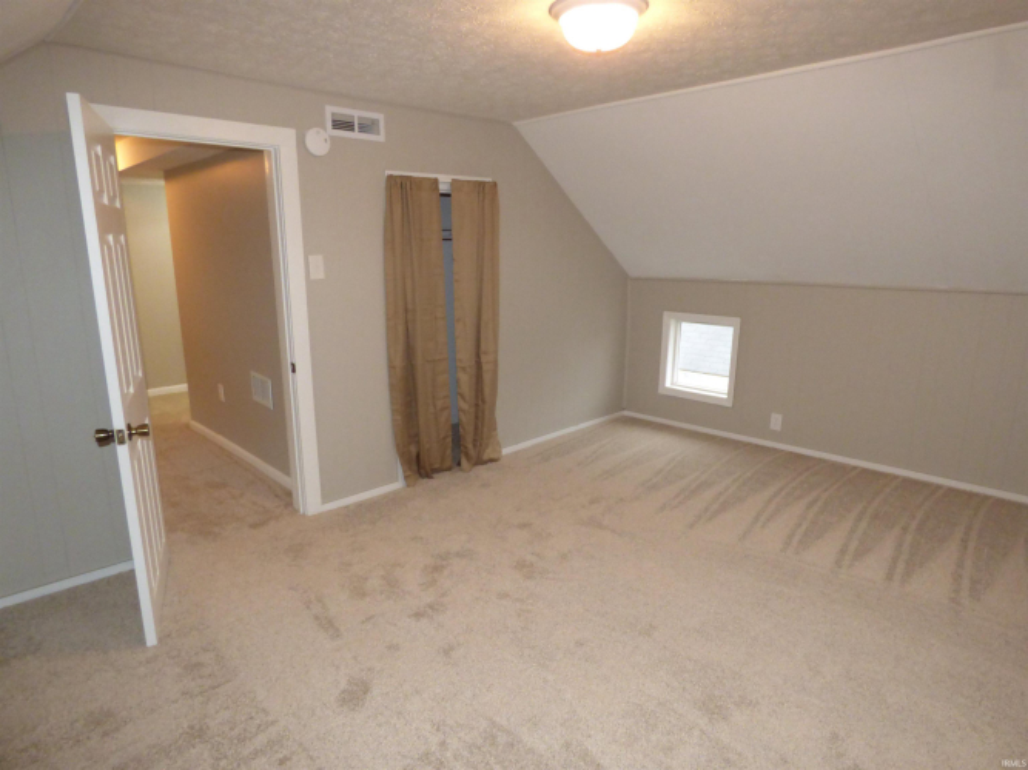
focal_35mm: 20
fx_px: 594
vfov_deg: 66.0
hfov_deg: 81.8
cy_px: 385
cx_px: 514
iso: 500
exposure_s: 1/60
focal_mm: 3.58
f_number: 2.8
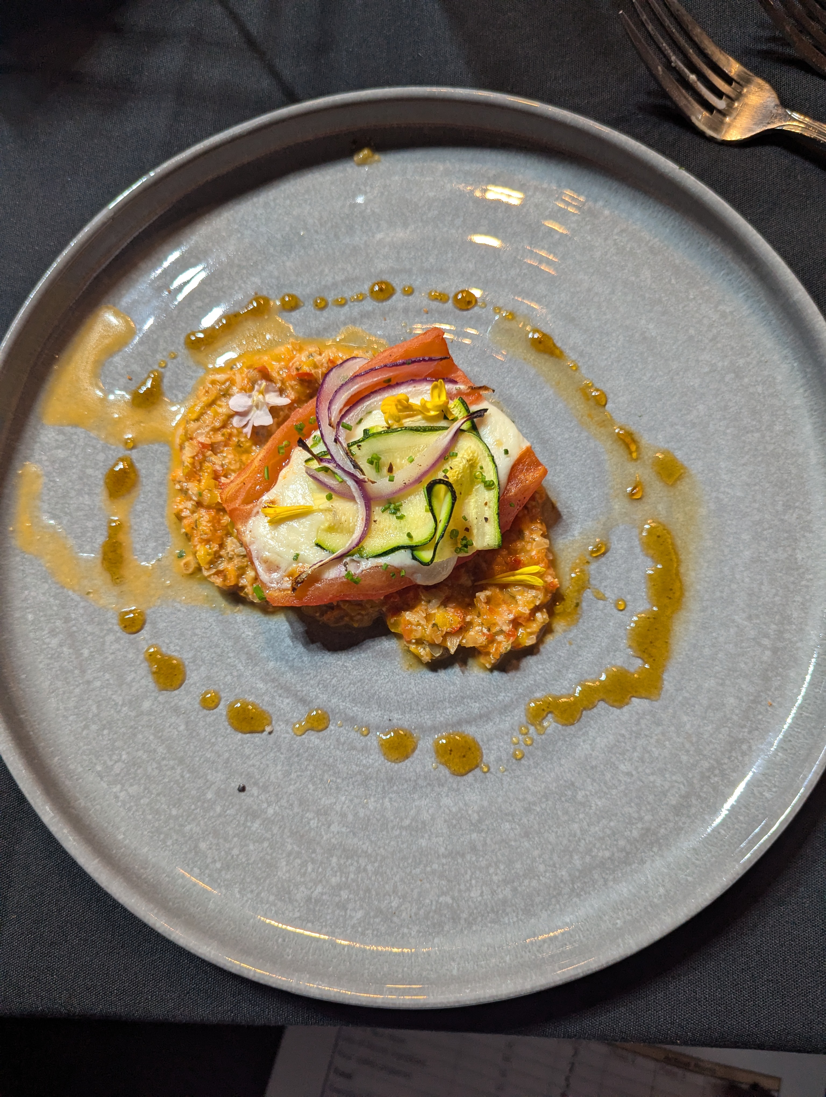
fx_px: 762
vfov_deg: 71.5
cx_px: 413
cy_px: 548
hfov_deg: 56.9
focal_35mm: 24
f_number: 1.85
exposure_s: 1/120
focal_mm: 6.81
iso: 254
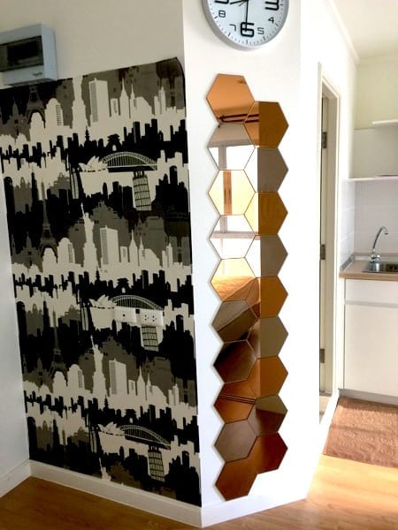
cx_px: 199
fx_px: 445
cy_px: 265
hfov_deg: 48.2
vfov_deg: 61.7
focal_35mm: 29
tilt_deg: -7.5
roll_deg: +0.9
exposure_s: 1/15
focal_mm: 4.15
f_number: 2.2
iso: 32
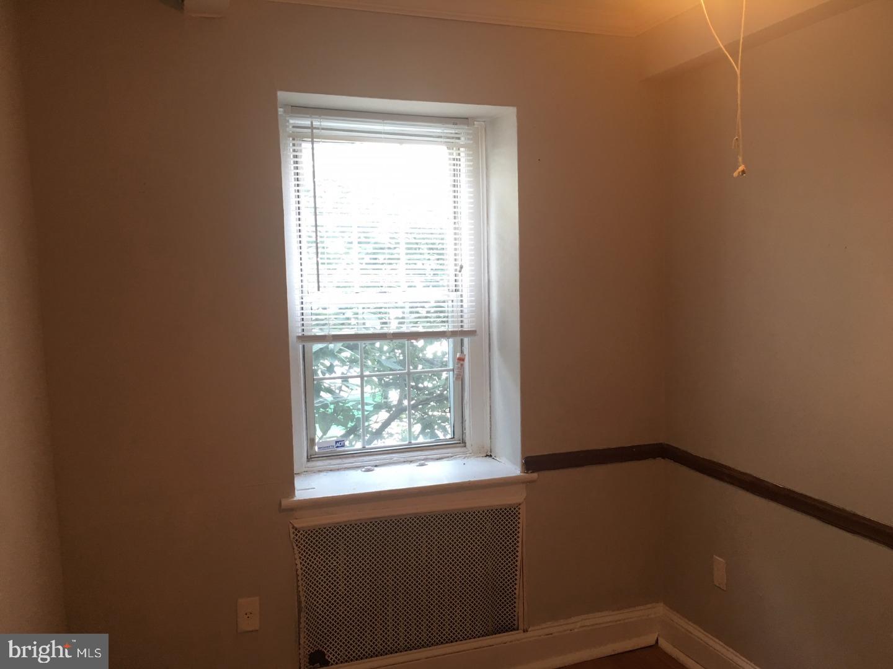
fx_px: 748
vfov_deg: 48.2
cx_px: 446
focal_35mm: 29
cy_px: 334
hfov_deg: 61.7
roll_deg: +0.6
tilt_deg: -4.3
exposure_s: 1/15
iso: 25
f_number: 2.2
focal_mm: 4.15
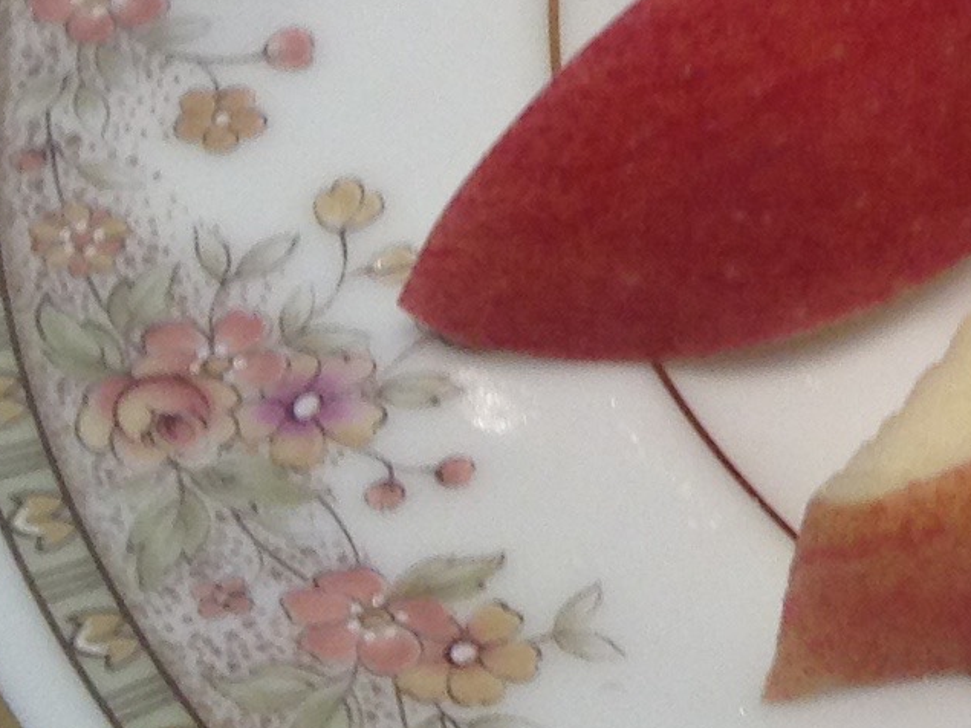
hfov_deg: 10.2
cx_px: 1887
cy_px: -242
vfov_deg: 8.1
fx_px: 5048
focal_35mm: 180
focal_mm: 4.28
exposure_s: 1/40
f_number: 2.4
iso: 64
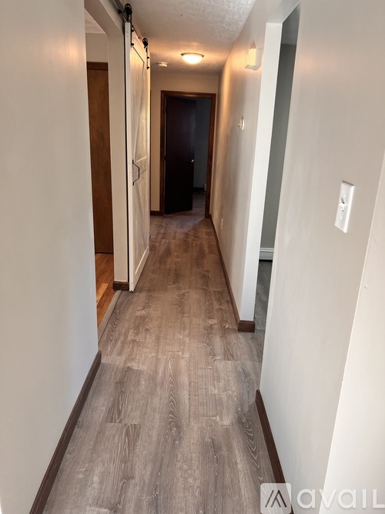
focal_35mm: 26
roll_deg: -2.6
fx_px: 386
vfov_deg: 67.3
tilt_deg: -16.4
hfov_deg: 53.0
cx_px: 192
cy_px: 257
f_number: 1.5
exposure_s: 1/121
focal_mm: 5.7
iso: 125
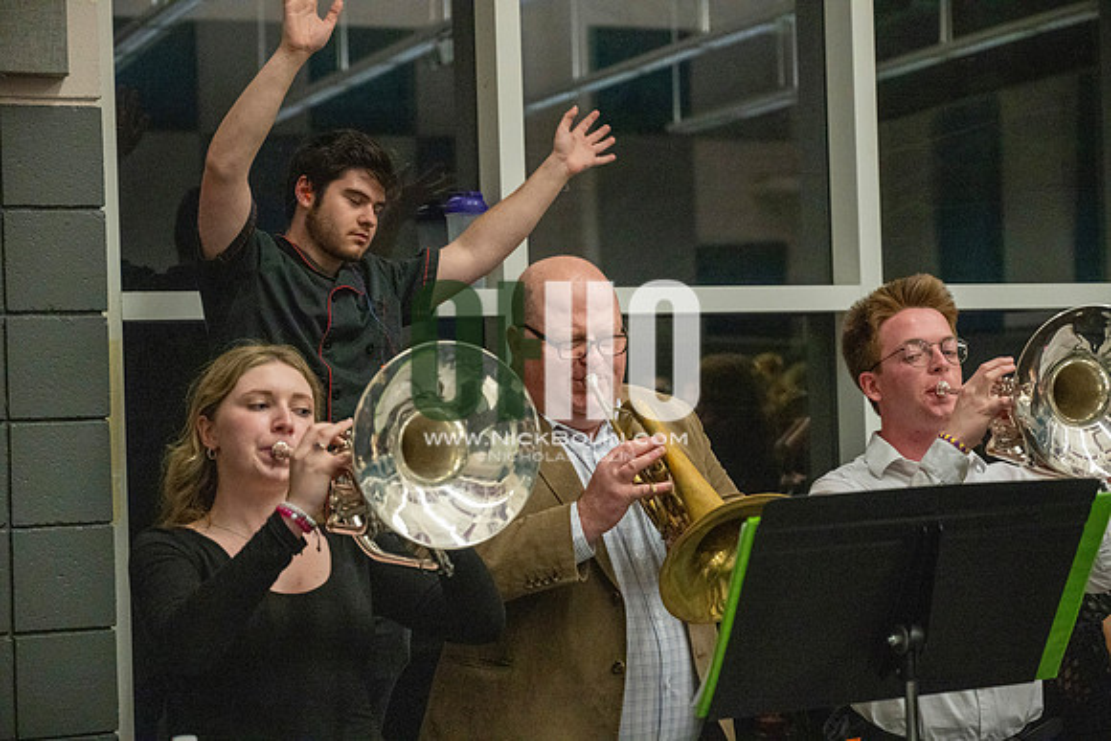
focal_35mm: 70
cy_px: 370
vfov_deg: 19.5
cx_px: 556
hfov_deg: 28.8
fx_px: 2161
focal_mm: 70
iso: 10000
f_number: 4
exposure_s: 1/500
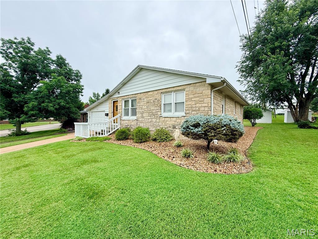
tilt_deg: -0.8
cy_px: 120
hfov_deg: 102.1
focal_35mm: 14
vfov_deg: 85.7
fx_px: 129
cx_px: 159
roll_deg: -0.3
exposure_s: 1/789
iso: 50
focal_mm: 2.22
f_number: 2.2
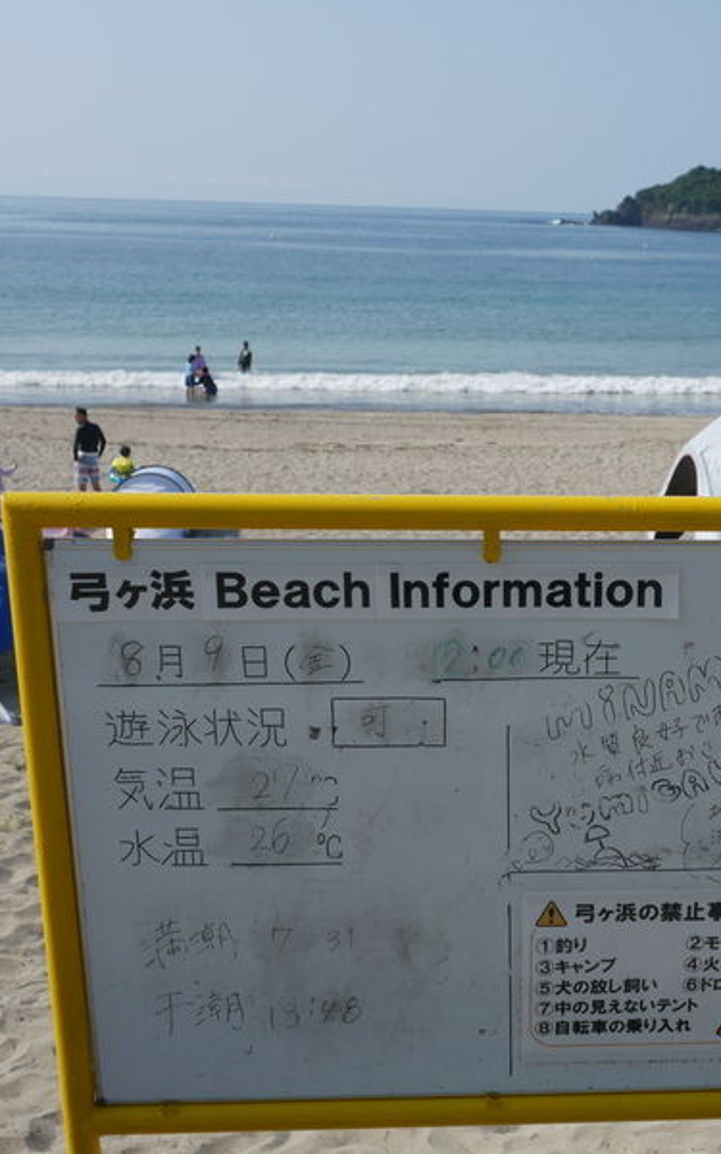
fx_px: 1541
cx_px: 662
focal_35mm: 49
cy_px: 567
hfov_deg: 25.4
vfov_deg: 41.1
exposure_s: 1/1600
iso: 200
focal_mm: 17
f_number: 5.6
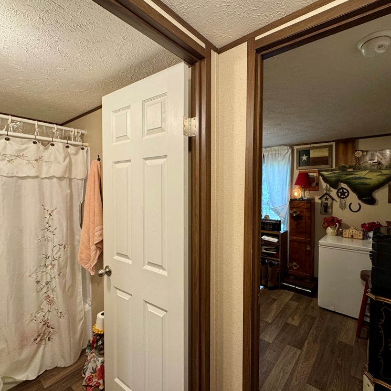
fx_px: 217
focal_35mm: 17
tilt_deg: -0.9
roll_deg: -0.8
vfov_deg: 84.0
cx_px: 216
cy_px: 193
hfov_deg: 83.7
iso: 200
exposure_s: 1/60
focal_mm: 2.22
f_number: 2.2
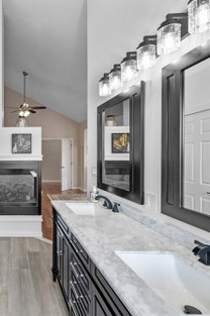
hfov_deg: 46.5
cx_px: 10
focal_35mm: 24
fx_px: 208
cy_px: 161
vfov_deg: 74.3
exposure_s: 1/8
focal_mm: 15.5
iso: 400
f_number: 8
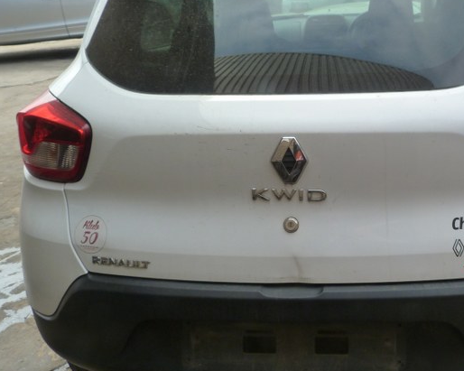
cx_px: 329
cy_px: 172
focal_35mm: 38
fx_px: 522
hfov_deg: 46.8
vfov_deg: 39.1
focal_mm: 4.5
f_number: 4
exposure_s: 1/200
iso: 125
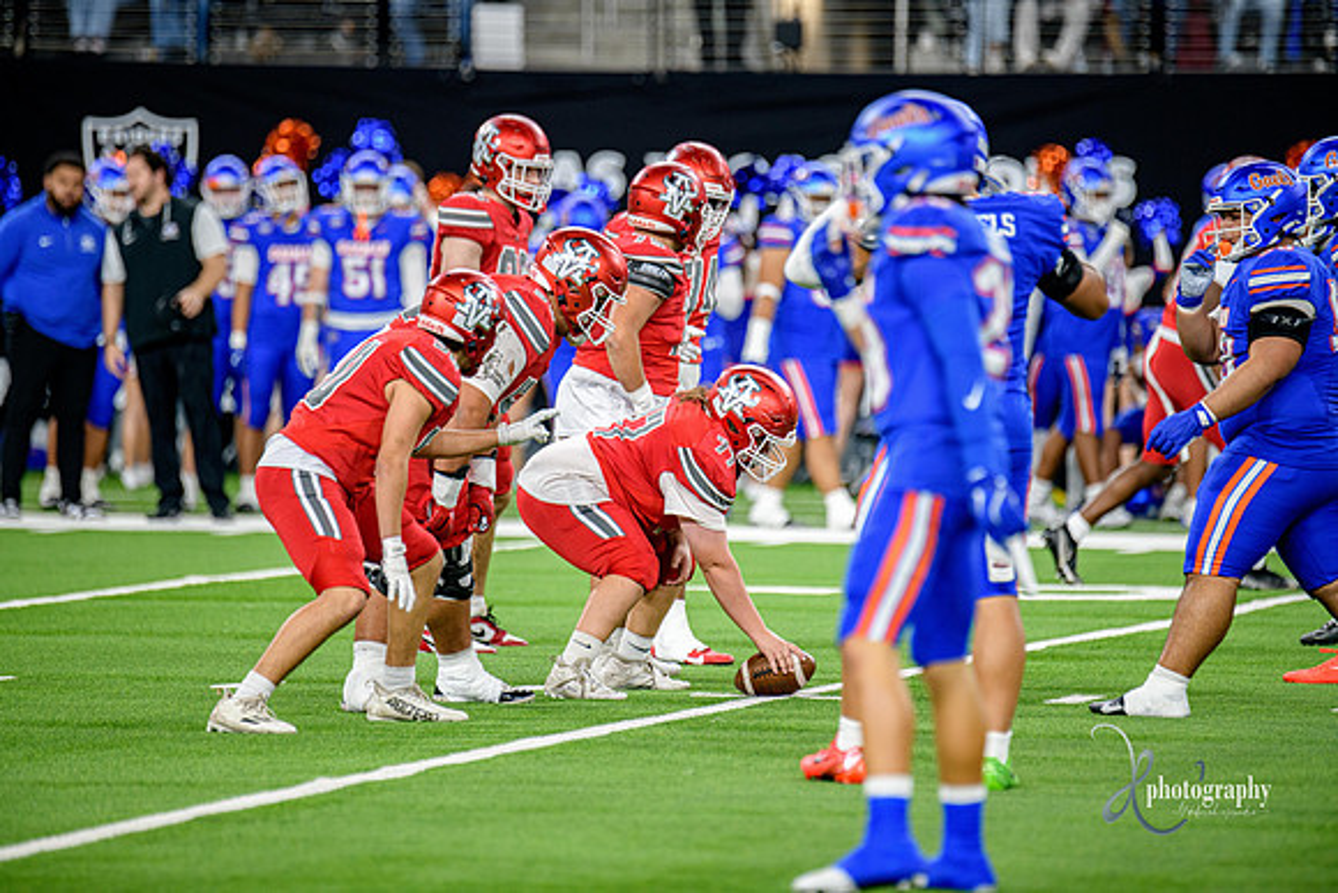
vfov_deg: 4.6
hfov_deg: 6.9
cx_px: 669
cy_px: 446
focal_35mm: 300
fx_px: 11152
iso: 1000
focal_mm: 300
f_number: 2.8
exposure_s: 1/400
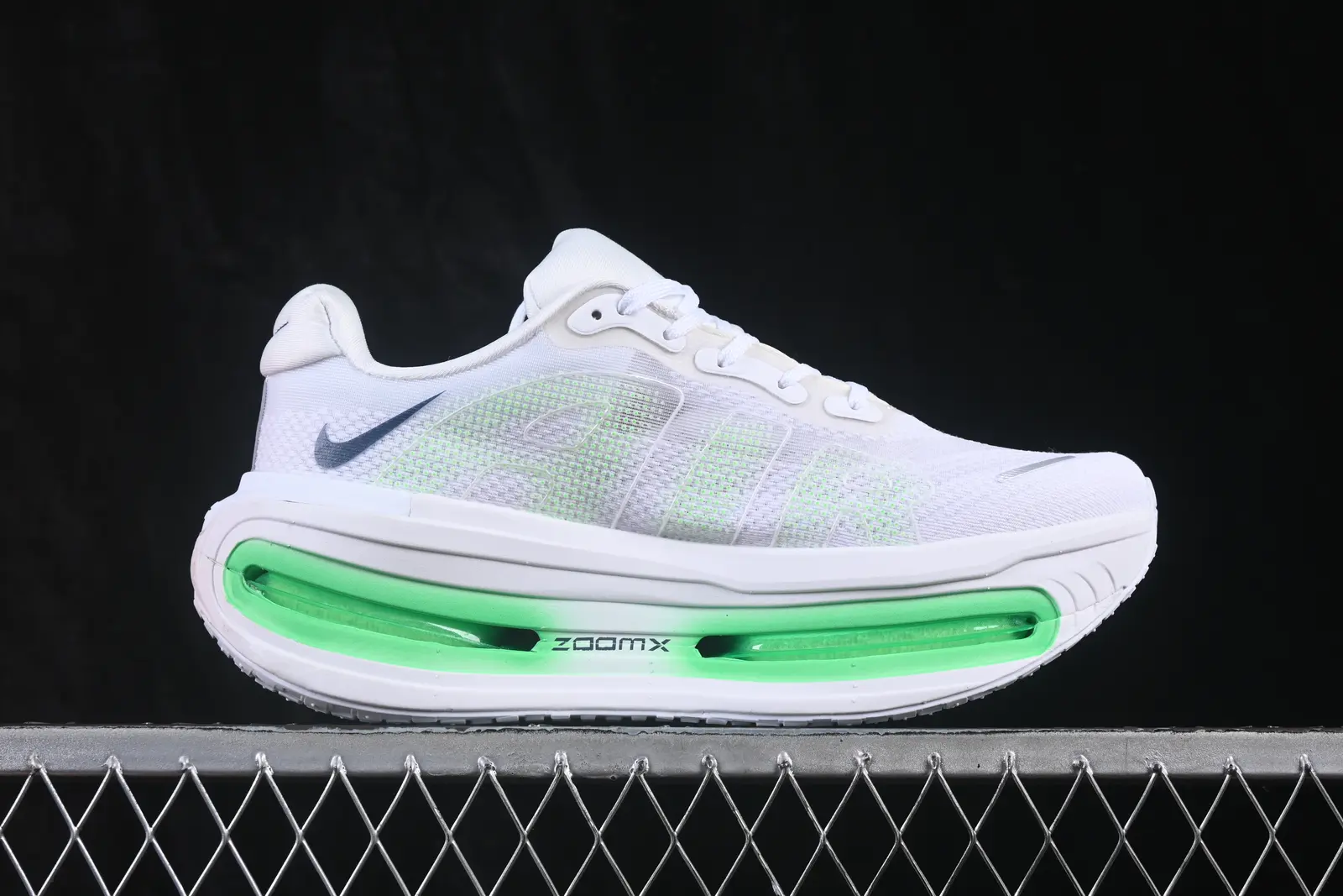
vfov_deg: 18.2
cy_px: 448
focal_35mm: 75
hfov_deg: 27.0
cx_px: 672
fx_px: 2798
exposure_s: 1/80
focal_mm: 50
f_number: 8
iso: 160
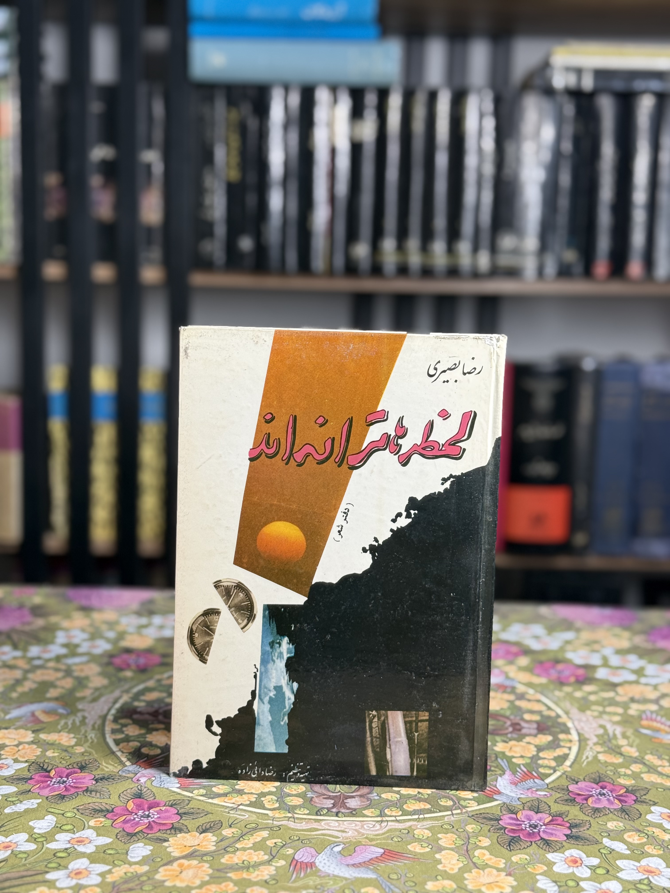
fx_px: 1239
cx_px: 335
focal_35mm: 48
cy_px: 446
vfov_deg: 39.7
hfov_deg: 30.3
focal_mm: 6.76
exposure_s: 1/100
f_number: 1.78
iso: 100
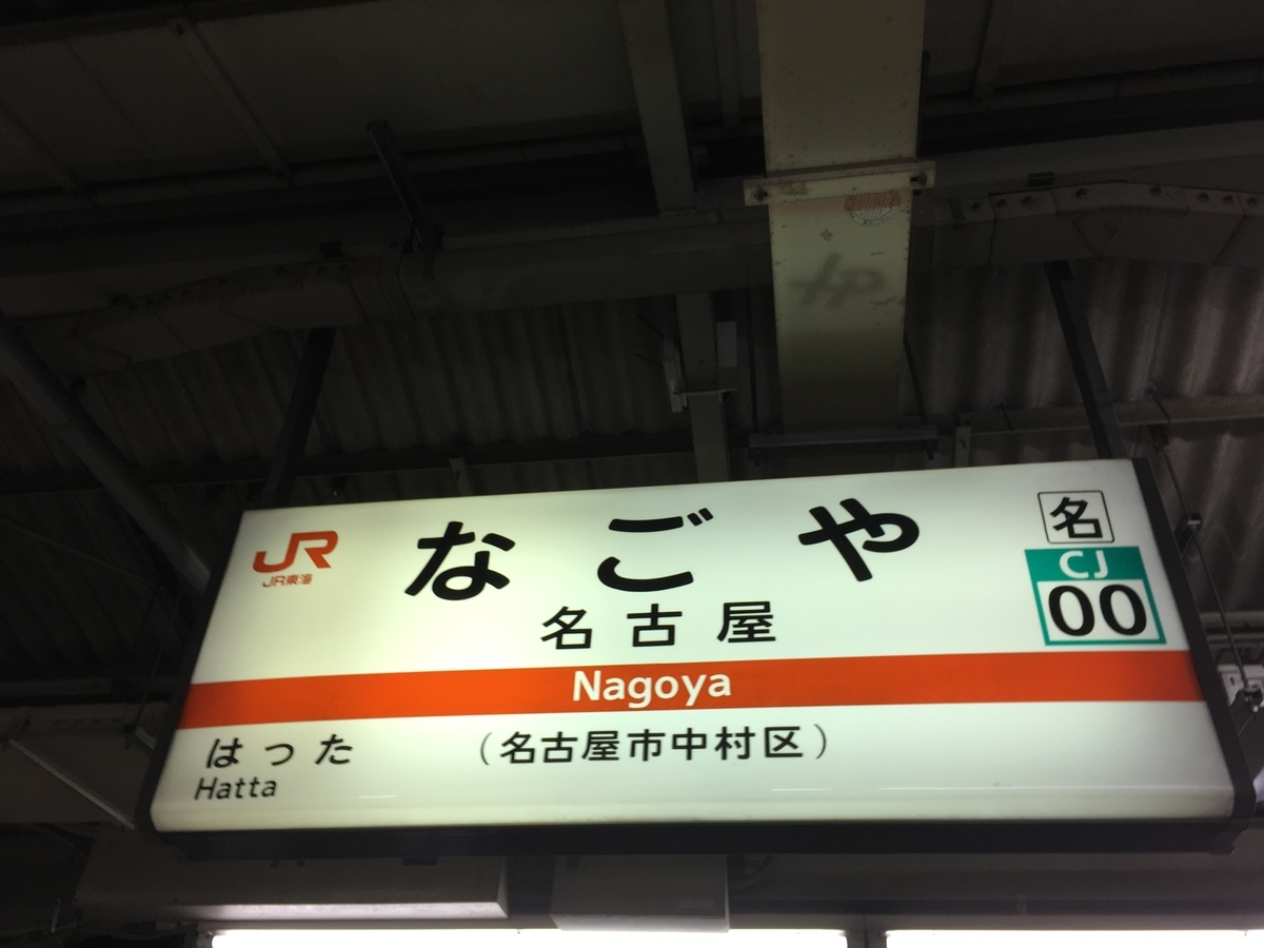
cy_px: 474
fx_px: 1059
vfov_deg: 48.2
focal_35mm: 29
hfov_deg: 61.7
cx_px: 632
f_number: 2.2
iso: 32
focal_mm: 4.15
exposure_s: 1/60
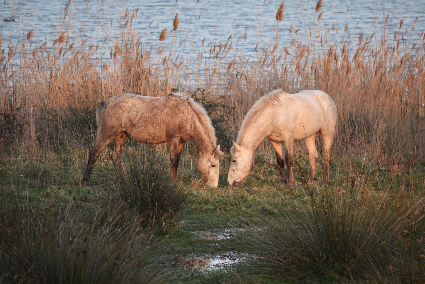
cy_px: 142
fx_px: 5312
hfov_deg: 4.6
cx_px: 212
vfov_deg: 3.1
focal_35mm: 450
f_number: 6.3
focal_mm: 300
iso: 100
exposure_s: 1/60
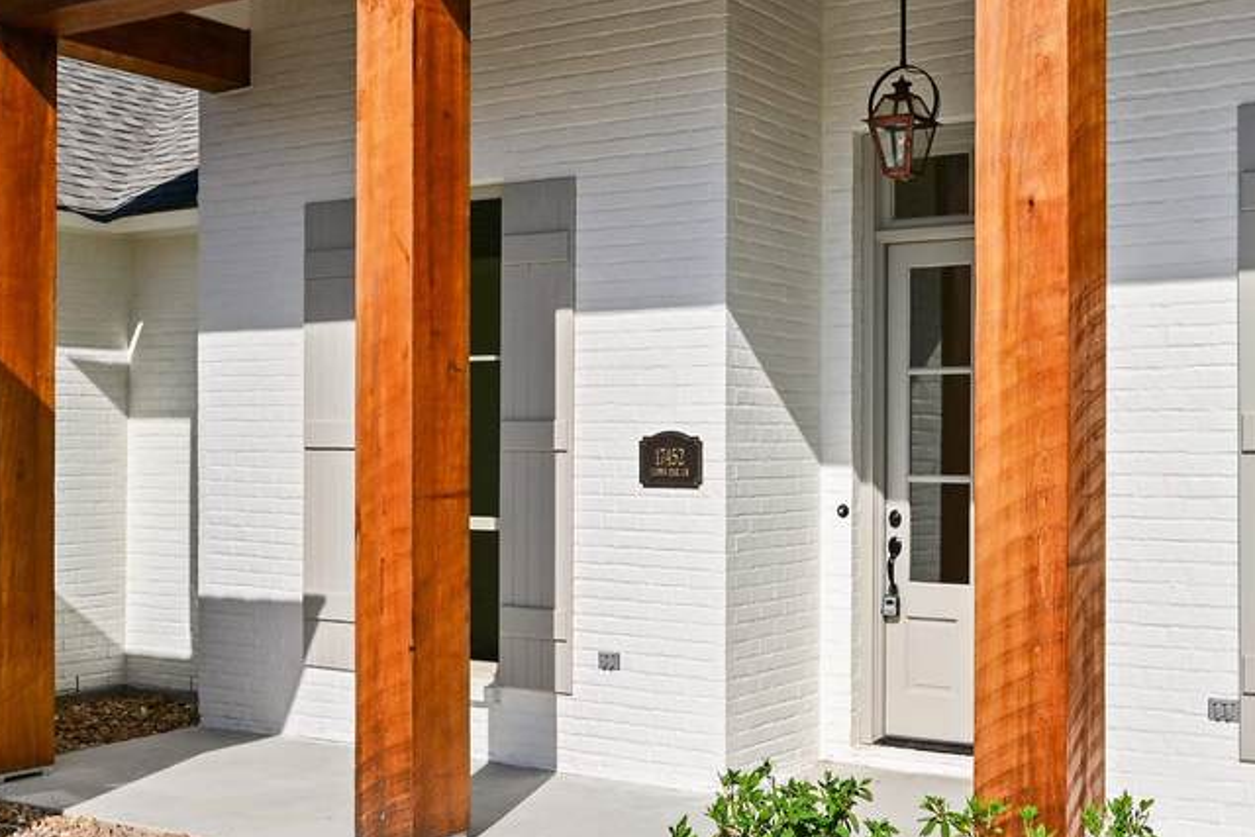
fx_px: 1464
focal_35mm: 42
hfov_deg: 45.4
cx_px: 880
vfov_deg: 31.8
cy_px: 330
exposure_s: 1/1000
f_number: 10
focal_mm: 21
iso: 200
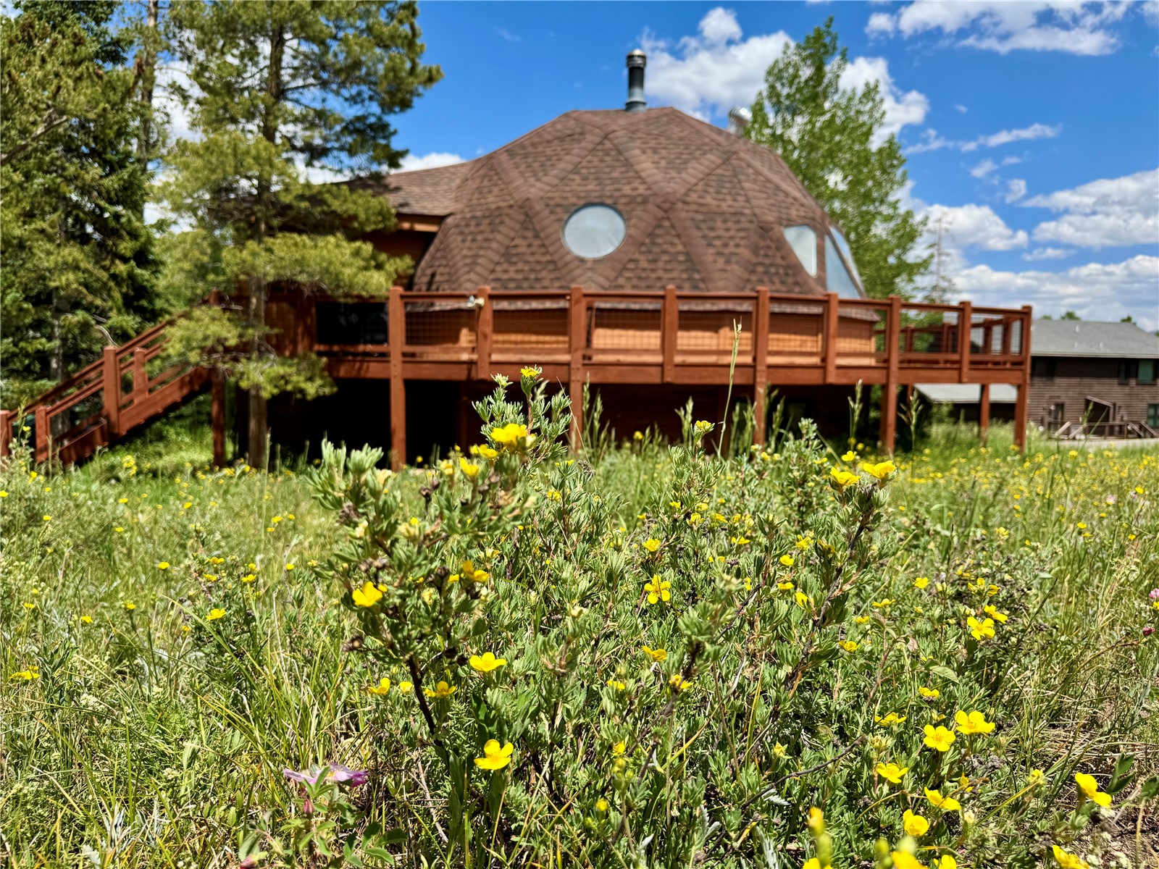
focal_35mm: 24
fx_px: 804
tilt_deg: -5.8
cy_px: 434
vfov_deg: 56.8
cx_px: 580
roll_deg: -0.8
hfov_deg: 71.6
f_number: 1.78
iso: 80
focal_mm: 6.76
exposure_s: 1/3413
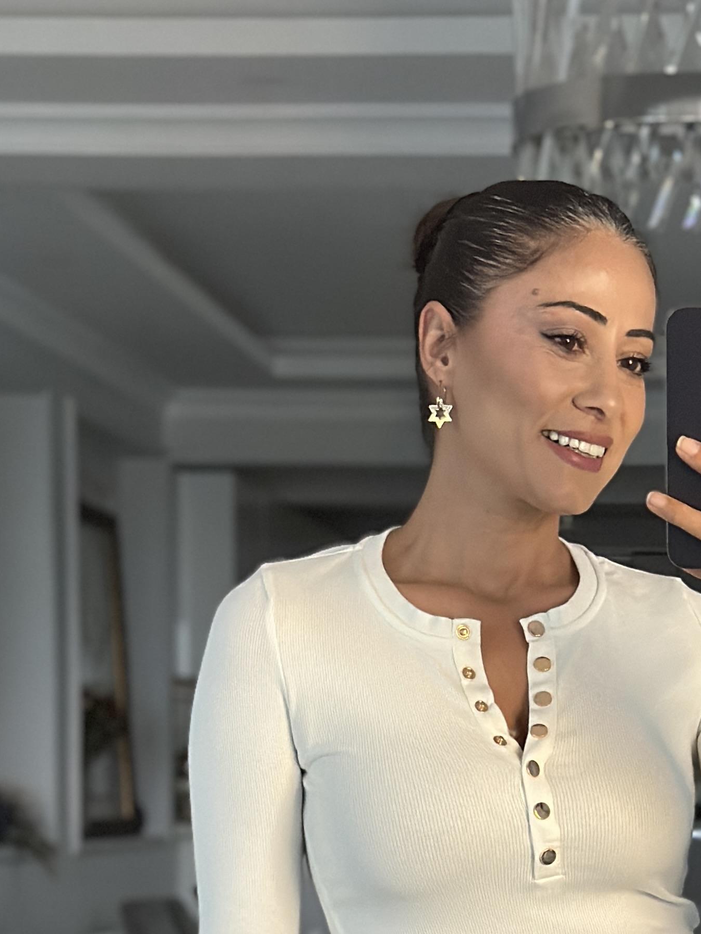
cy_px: 1042
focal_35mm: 108
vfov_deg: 17.6
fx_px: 2916
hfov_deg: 13.6
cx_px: 554
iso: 640
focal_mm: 6.86
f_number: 1.78
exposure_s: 1/40
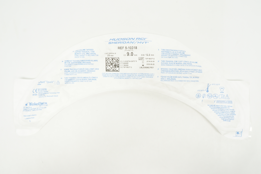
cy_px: 87
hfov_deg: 62.0
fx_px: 217
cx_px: 130
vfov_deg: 43.5
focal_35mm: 30
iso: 400
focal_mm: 20
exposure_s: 1/15
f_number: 10
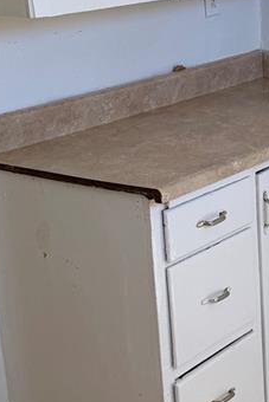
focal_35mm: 88
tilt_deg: -19.7
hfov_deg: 15.0
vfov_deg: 23.1
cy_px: 229
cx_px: 331
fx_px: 985
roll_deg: +1.5
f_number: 1.78
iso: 100
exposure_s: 1/351
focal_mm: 6.76
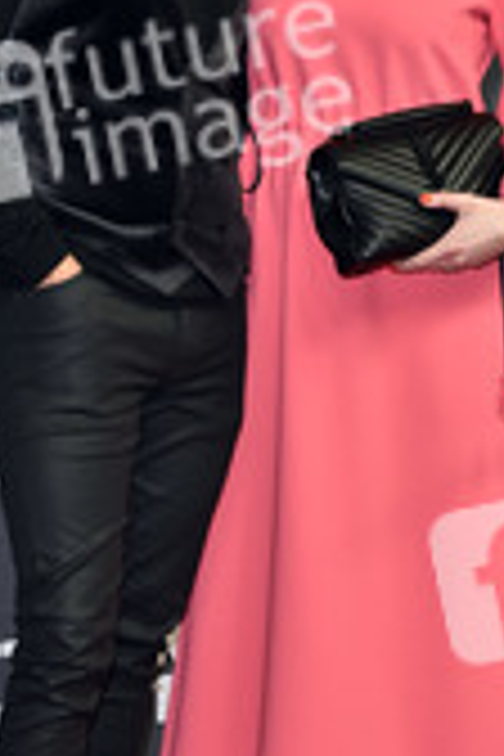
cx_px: 252
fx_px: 4095
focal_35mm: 195
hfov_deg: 7.0
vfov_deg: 10.5
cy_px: 333
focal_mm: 82
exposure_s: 1/200
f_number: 5.6
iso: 1000
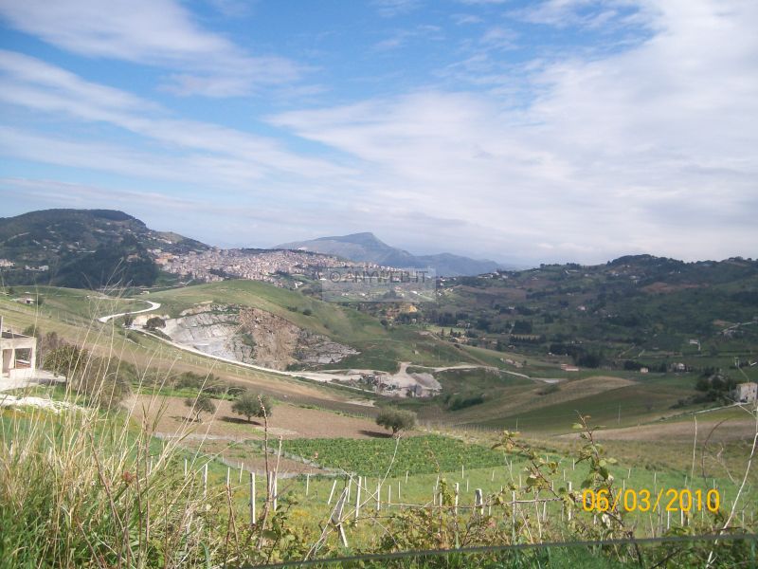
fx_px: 766
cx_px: 379
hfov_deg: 52.6
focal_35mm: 35
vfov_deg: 40.7
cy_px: 284
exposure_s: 1/231
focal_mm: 5.8
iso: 80
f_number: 7.2
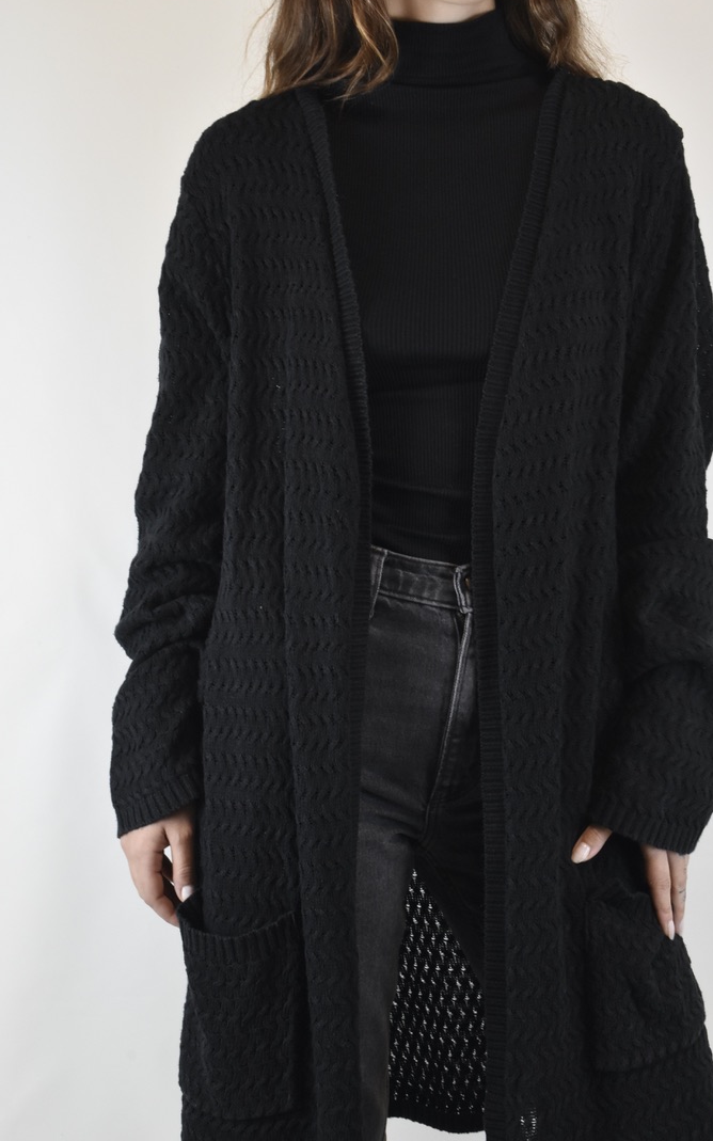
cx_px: 361
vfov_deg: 34.5
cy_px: 568
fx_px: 1835
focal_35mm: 59
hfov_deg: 22.0
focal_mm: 38
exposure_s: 1/30
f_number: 16
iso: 1600
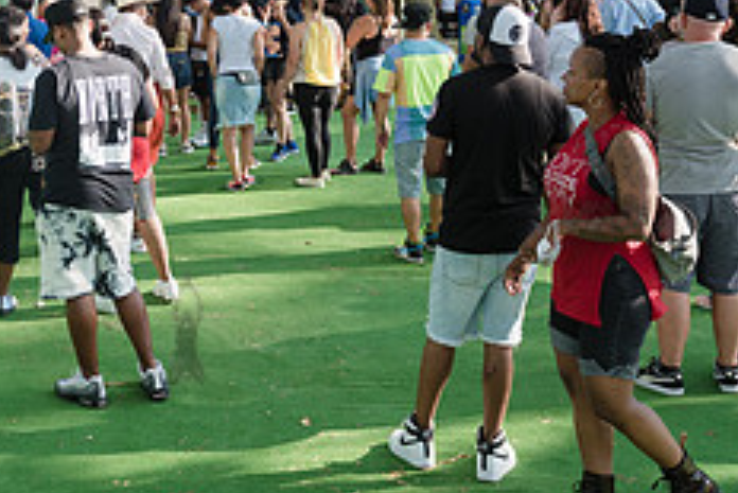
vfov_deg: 22.0
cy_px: 21
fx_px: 1231
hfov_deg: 32.7
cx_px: 184
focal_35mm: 60
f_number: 4
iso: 200
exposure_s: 1/400
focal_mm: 24
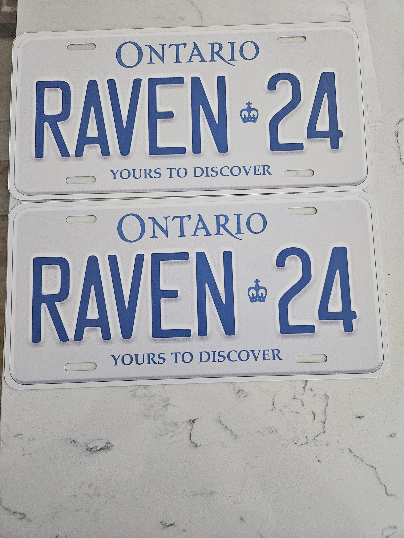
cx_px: 202
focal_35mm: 23
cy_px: 269
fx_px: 358
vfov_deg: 73.9
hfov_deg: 58.9
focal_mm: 5.4
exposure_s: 1/120
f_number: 1.8
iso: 1000
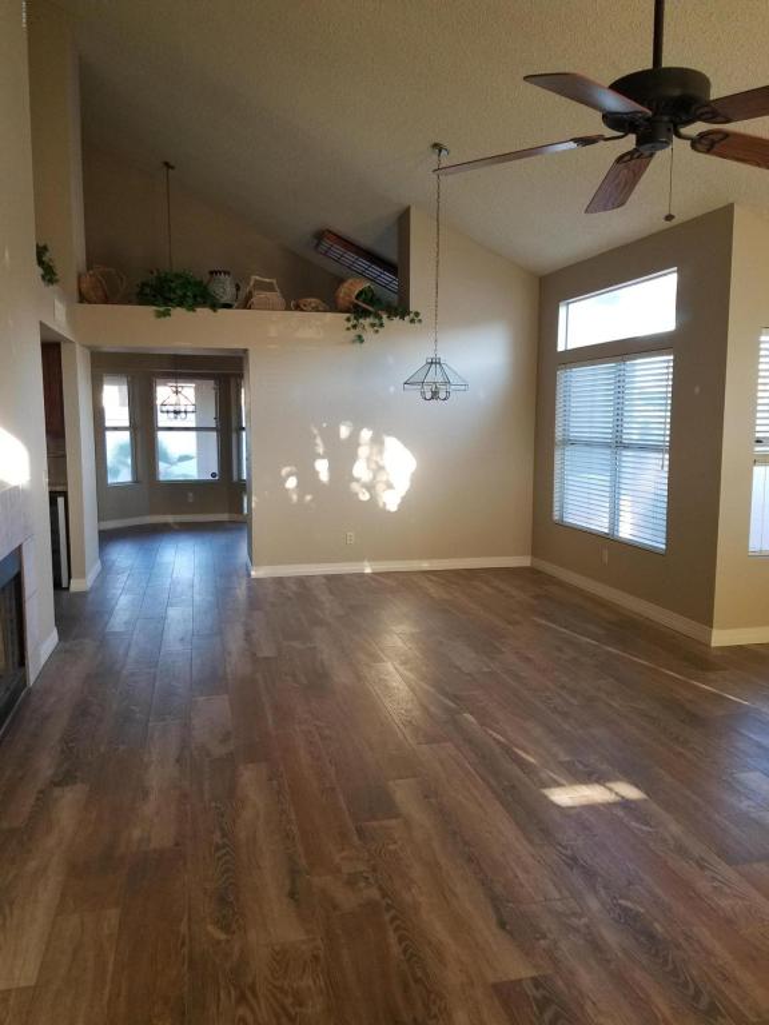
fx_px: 770
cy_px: 512
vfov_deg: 67.3
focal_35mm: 26
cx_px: 384
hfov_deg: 53.1
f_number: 1.7
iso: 200
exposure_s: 1/60
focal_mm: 4.2
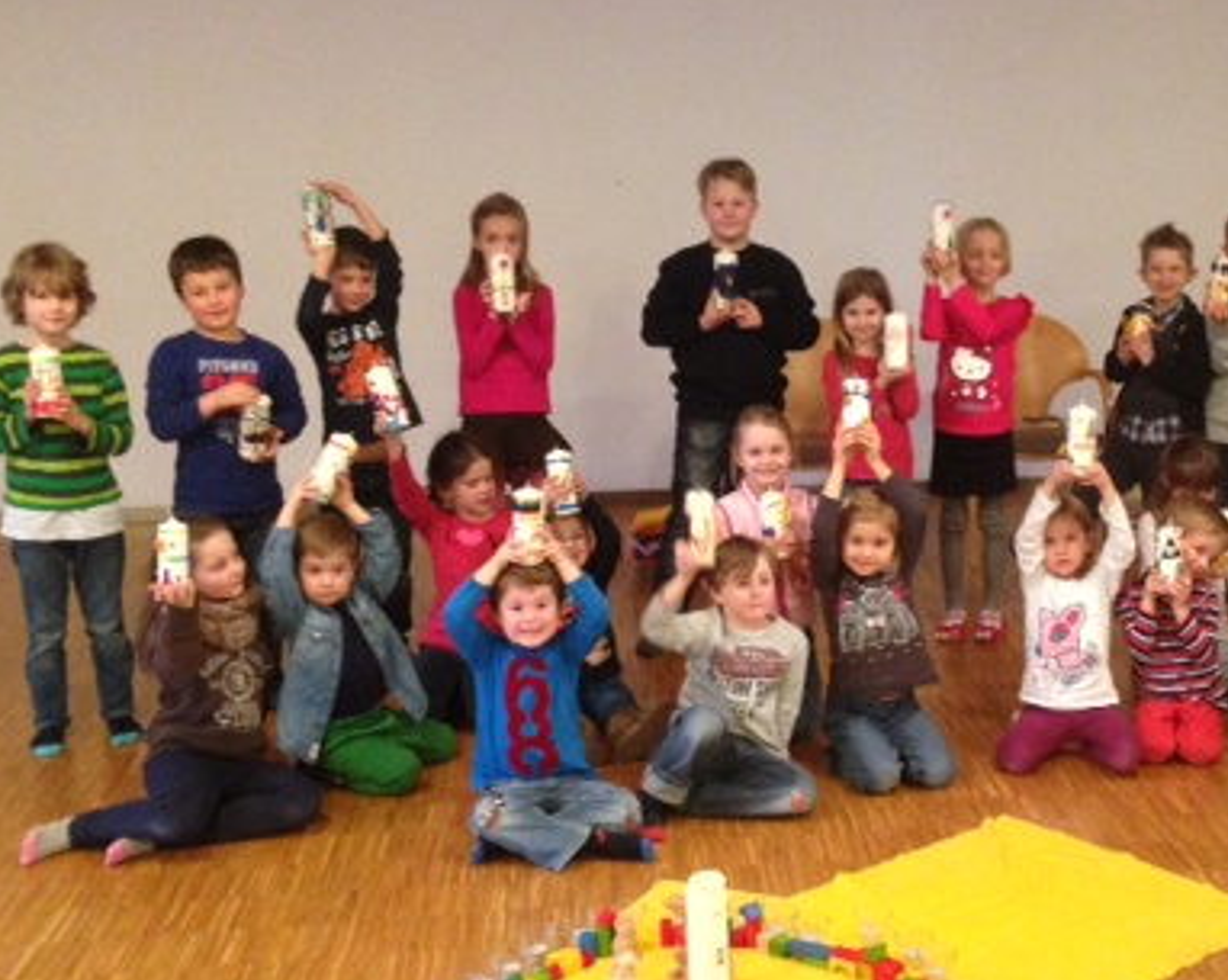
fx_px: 1961
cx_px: 842
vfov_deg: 28.1
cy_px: 504
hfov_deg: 34.4
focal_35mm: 54
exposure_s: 1/15
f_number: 2.4
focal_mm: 4.12
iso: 400
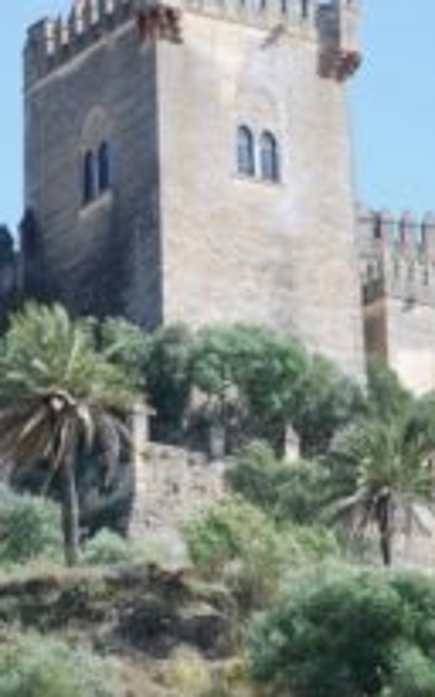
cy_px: 345
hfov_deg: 6.7
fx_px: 3682
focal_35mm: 194
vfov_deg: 10.8
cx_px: -27
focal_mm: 52
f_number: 6.3
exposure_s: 1/160
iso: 100
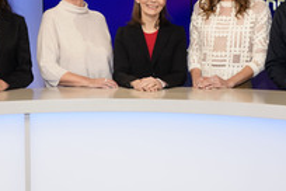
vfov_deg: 18.6
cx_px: 152
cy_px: 55
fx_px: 580
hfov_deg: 27.7
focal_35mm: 73
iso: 2000
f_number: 5.6
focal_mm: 33
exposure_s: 1/125
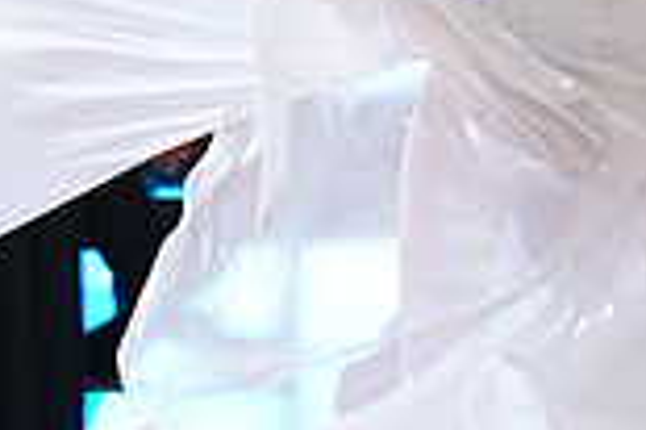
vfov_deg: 2.0
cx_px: 519
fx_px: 12440
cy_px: -221
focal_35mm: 694
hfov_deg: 3.0
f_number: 4
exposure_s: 1/400
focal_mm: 185
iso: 3200
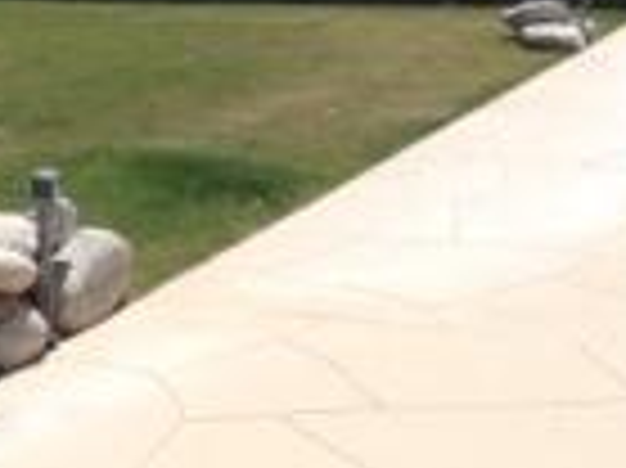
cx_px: 41
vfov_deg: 13.7
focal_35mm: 106
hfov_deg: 18.2
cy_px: -38
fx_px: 1915
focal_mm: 3.3
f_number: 2.4
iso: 25
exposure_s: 1/1567
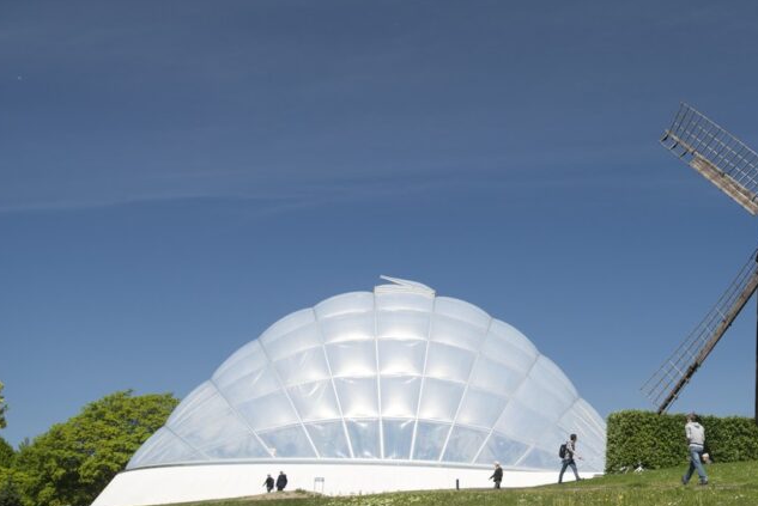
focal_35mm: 54
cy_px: 203
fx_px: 1138
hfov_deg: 35.6
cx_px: 614
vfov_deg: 25.1
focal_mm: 30
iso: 100
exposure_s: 1/320
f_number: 4.5
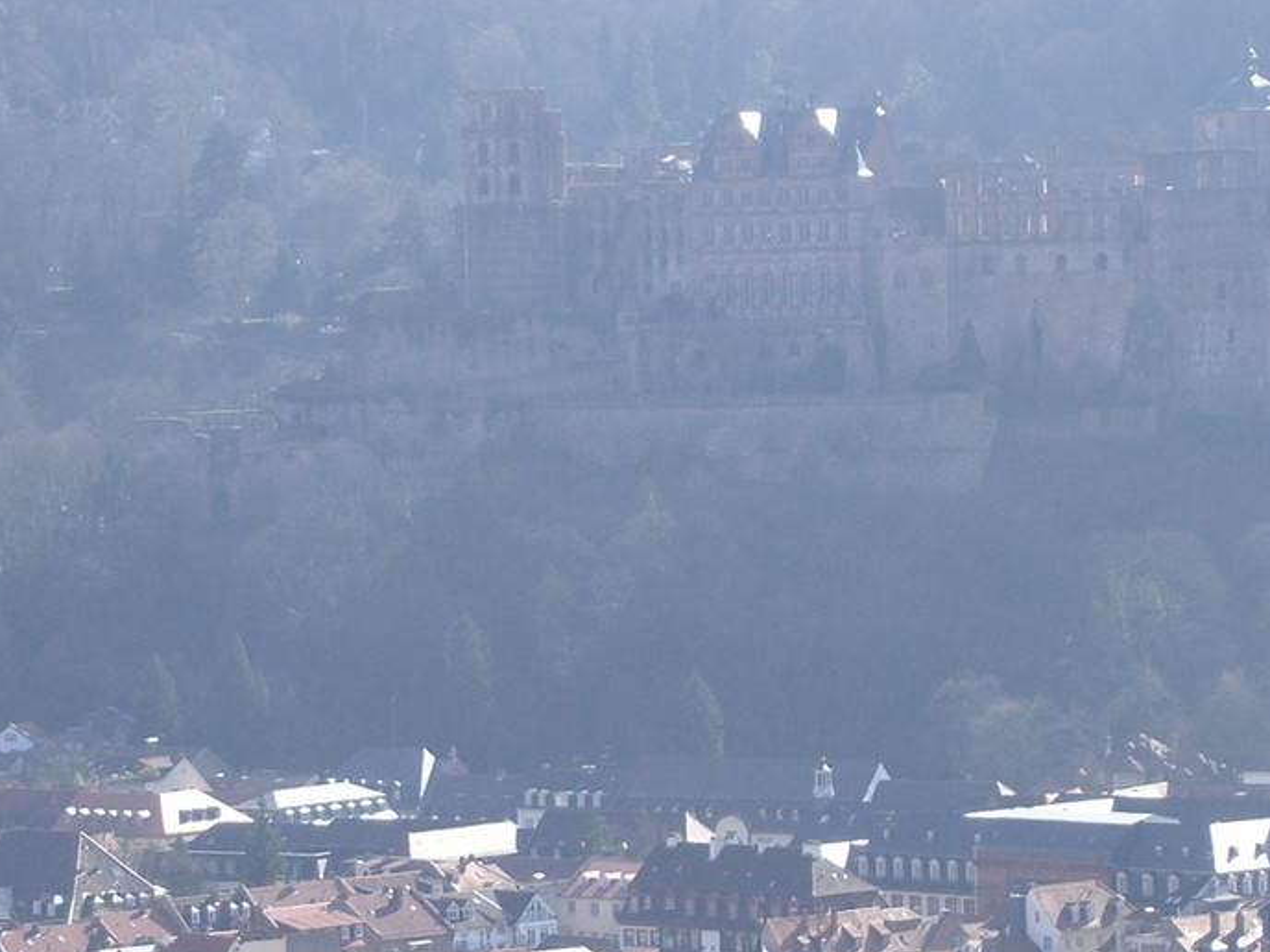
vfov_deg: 8.0
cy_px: 618
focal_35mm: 186
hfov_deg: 10.6
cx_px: 502
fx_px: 6824
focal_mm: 16.6
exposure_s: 1/250
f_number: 4.4
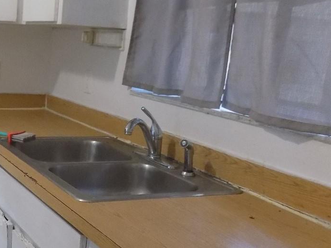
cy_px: 138
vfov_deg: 27.5
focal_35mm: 53
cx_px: 2
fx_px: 507
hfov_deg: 33.2
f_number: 3.1
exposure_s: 1/30
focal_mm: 4
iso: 400
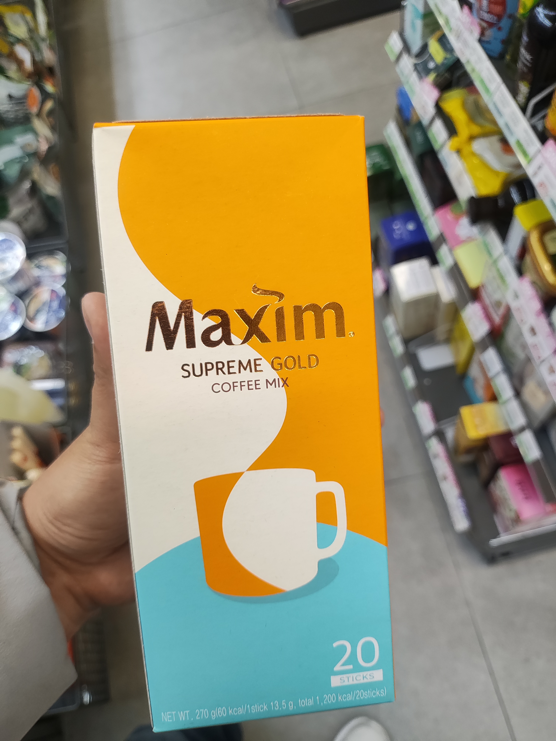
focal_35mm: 25
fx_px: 535
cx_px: 278
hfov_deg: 54.9
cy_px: 370
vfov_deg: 69.4
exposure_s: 1/120
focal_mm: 4.71
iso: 269
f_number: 1.79
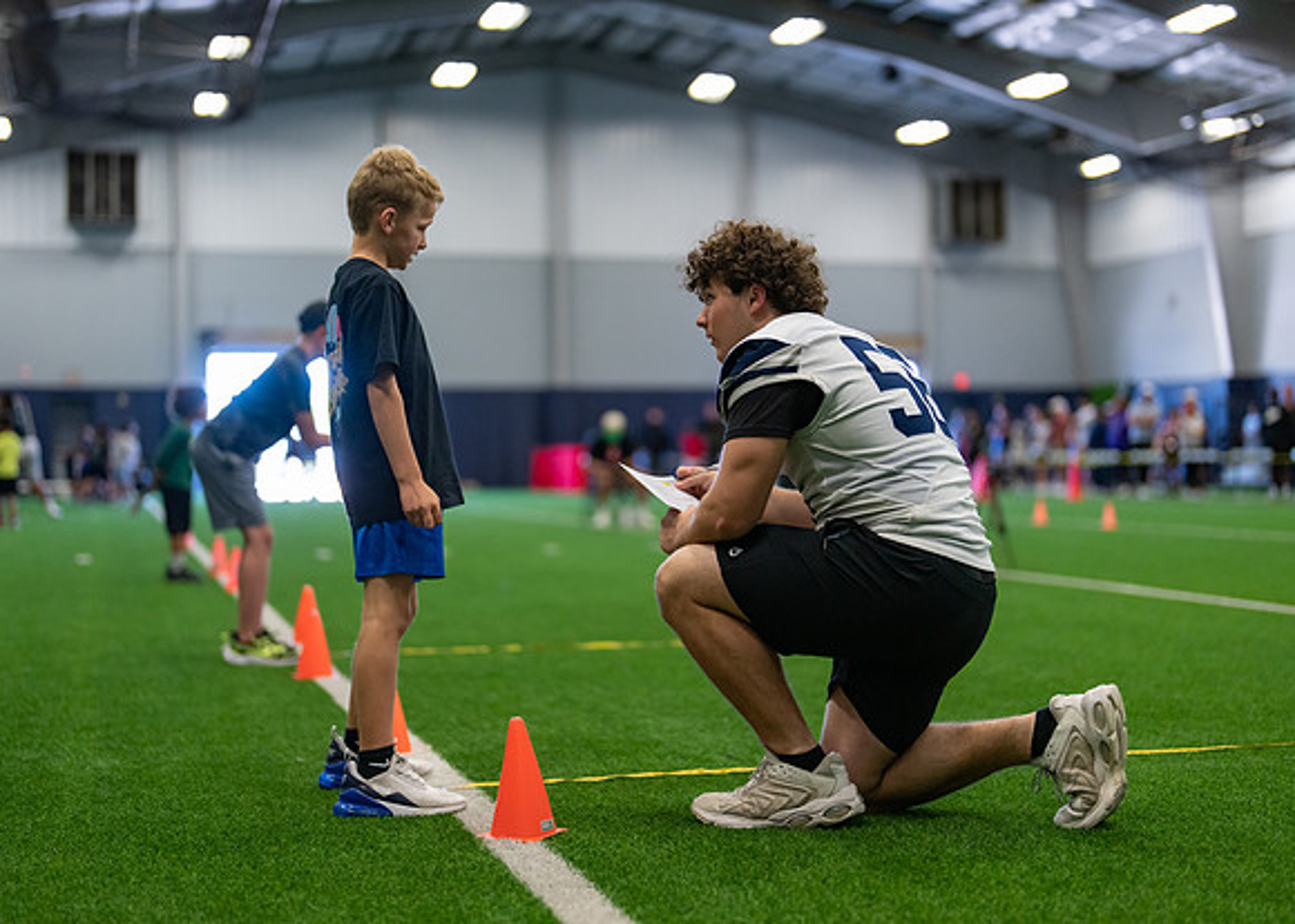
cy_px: 462
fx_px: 1986
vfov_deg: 26.2
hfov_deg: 36.1
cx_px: 648
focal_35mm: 54
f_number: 1.2
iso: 1250
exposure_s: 1/1000
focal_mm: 50
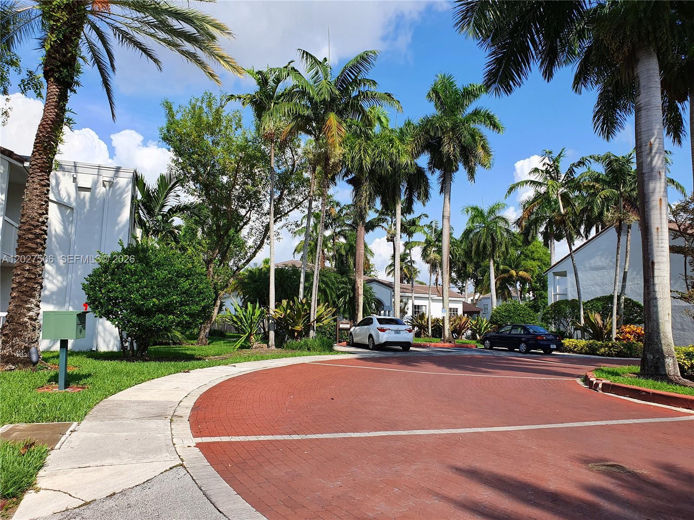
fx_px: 521
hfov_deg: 67.3
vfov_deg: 53.1
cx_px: 347
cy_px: 260
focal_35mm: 26
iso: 50
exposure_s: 1/1448
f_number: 2.4
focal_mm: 4.32
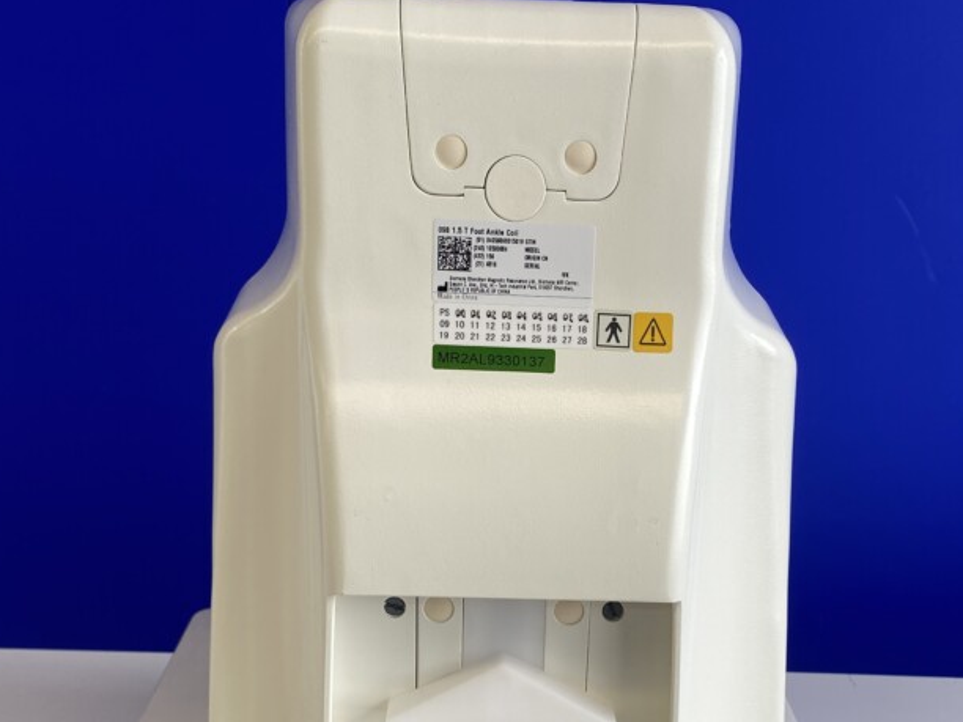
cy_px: 574
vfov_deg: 28.0
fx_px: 1419
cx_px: 543
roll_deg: -0.8
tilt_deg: -19.0
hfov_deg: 37.4
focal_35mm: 51
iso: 32
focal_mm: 4.25
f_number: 1.8
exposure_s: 1/114
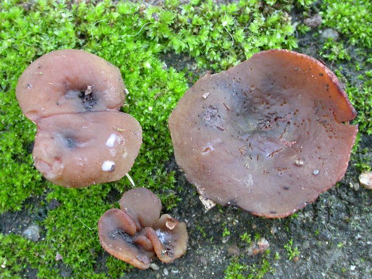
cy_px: 140
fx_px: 838
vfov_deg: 18.9
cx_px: 186
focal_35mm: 78
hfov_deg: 25.0
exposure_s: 1/4.3
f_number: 3.5
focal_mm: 16.2
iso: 278
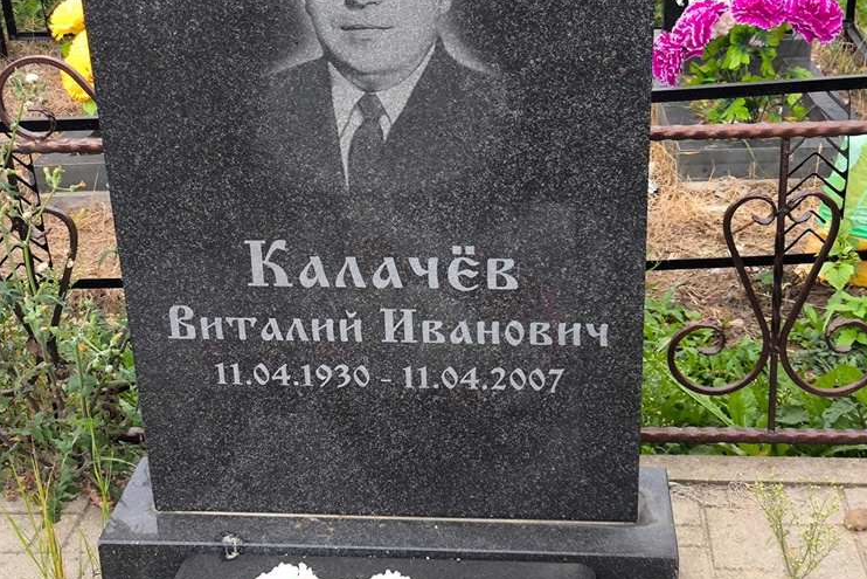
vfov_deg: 24.2
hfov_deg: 35.6
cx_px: 446
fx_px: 1349
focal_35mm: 56
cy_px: 271
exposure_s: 1/120
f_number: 1.7
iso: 80
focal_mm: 4.71
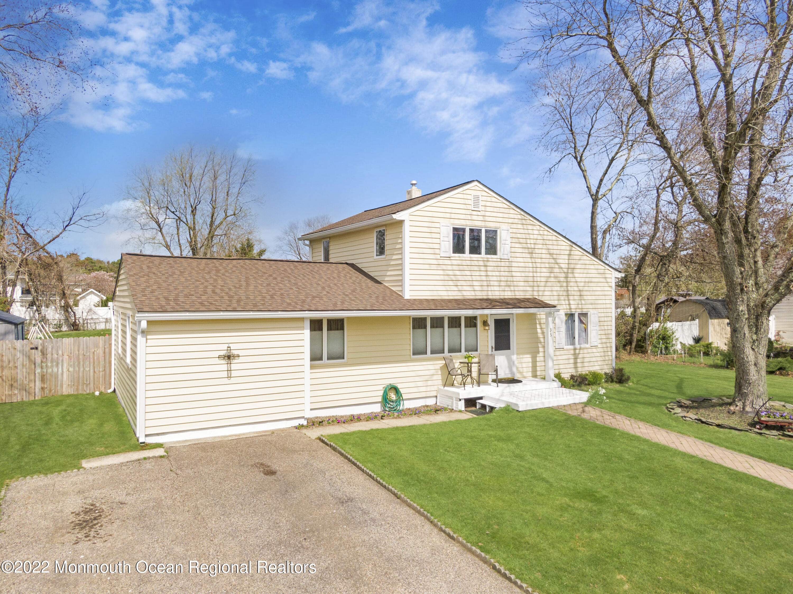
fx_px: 550
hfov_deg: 71.6
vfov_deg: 56.8
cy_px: 297
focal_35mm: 24
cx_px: 396
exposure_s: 1/120
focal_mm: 4.39
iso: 100
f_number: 2.8
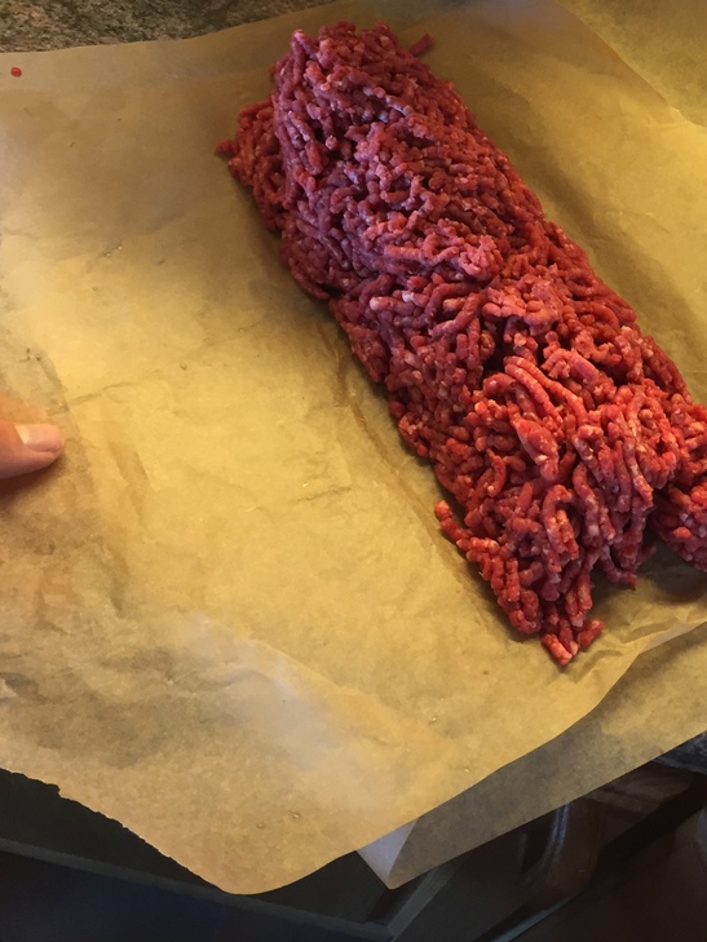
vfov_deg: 39.9
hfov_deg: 30.9
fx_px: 1252
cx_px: 536
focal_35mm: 46
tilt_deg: -54.5
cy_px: 218
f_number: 2.2
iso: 125
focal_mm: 4.15
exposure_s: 1/33
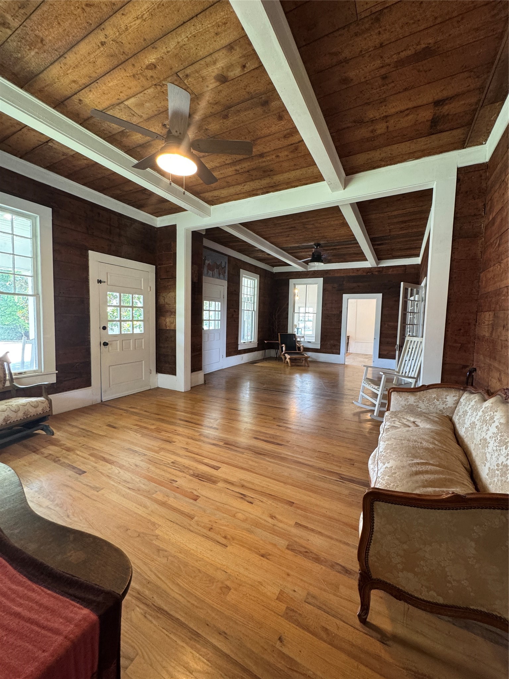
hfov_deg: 85.7
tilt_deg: -5.1
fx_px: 274
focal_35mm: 14
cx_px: 254
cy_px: 340
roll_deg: -0.5
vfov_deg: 102.1
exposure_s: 1/60
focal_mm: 2.22
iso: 250
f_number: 2.2
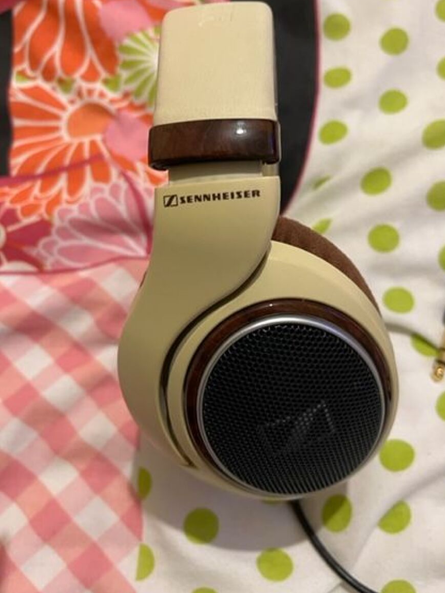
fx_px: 514
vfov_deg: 59.7
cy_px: 252
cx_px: 256
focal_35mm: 30
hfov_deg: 46.7
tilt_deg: -71.9
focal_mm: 5.1
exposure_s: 1/50
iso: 250
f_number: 1.6
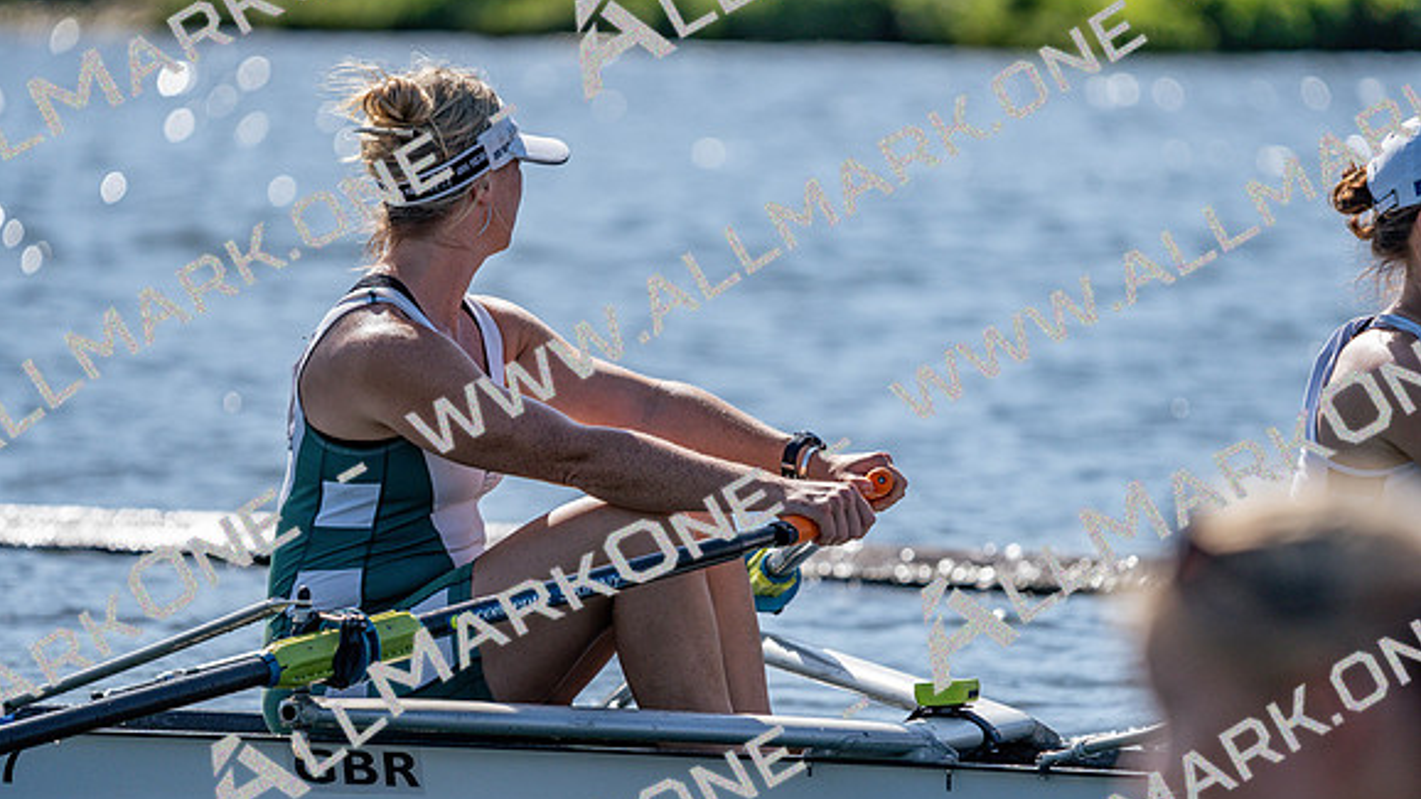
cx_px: 710
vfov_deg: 3.0
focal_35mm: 408
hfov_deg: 5.3
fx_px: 15372
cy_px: 461
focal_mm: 388
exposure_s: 1/2000
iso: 250
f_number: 6.3
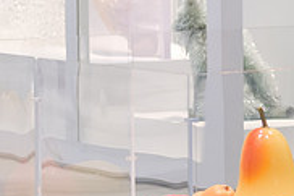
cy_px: 35
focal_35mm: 289
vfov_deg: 4.7
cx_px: 369
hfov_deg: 7.1
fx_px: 2358
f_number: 1.6
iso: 200
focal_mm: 56
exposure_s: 1/100
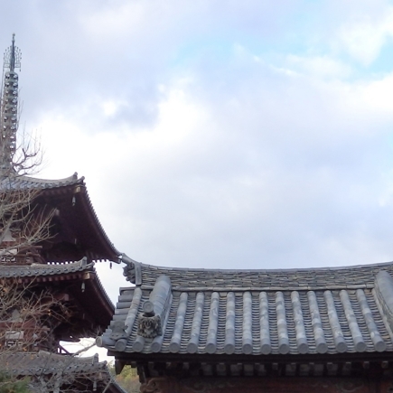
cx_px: 201
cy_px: 342
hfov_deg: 32.8
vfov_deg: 31.5
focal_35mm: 52
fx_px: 668
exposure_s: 1/320
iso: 125
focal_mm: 4.5
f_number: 3
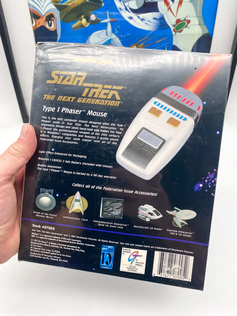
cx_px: 118
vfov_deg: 67.3
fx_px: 237
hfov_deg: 53.1
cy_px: 158
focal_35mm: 26
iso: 40
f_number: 1.8
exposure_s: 1/120
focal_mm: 4.25
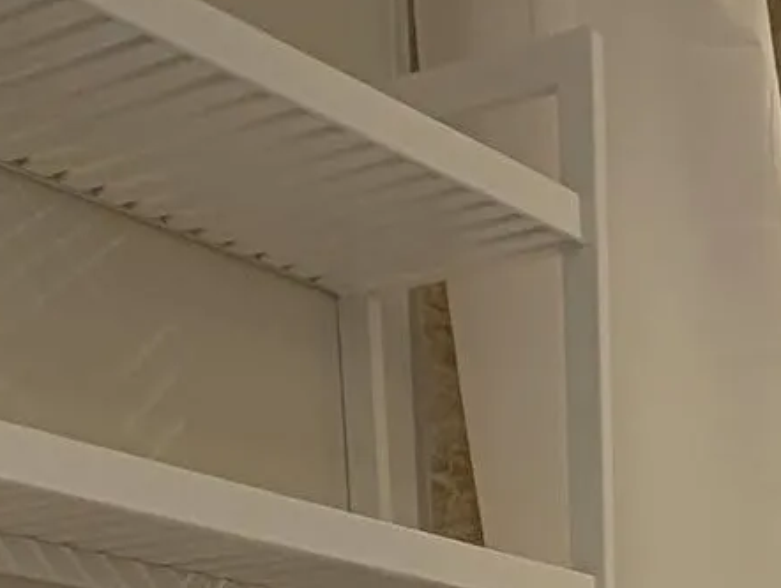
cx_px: 813
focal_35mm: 83
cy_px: 1732
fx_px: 1876
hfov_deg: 22.5
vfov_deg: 11.3
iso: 78
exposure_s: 1/60
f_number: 1.7
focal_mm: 2.02
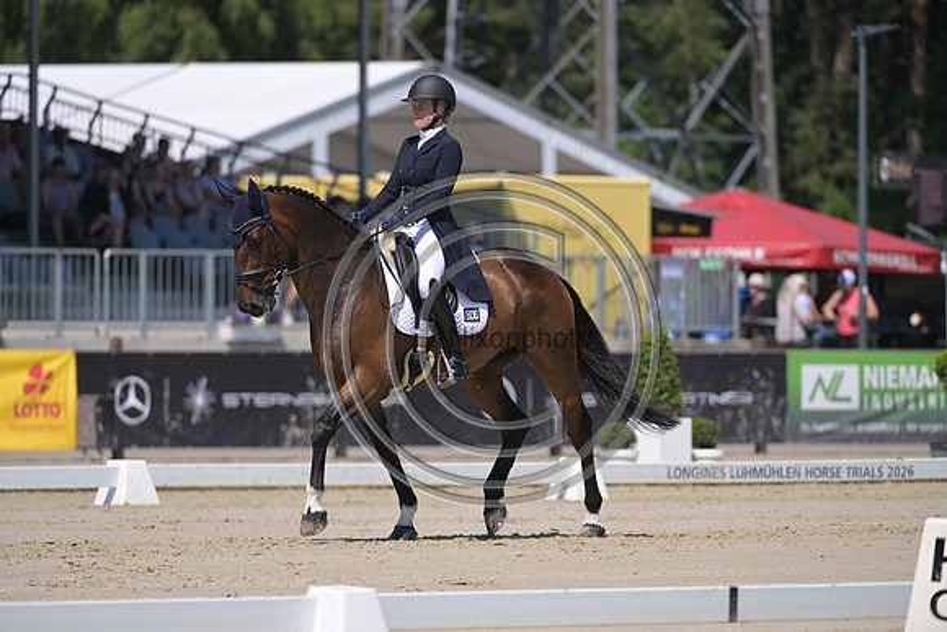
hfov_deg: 5.9
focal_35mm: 350
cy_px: 316
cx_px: 474
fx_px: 9209
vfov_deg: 3.9
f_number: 5
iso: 200
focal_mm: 350
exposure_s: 1/1250
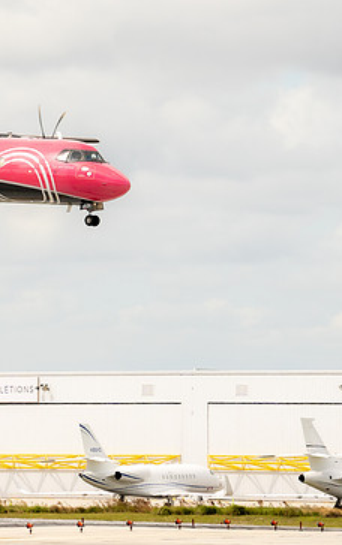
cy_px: 178
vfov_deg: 4.8
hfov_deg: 3.0
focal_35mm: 441
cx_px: 5
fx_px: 6566
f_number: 8
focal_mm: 200
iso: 400
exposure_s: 1/1250
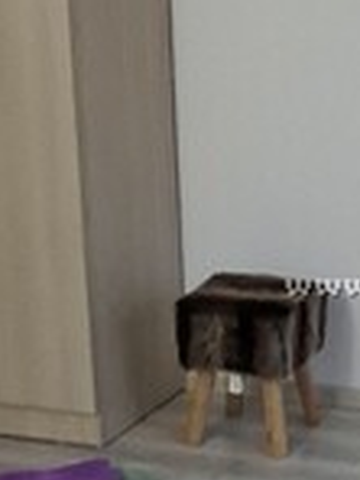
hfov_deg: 15.5
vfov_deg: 21.8
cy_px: 250
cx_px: 486
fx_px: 1248
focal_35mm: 90
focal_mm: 1.74
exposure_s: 1/24
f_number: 2.2
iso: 200
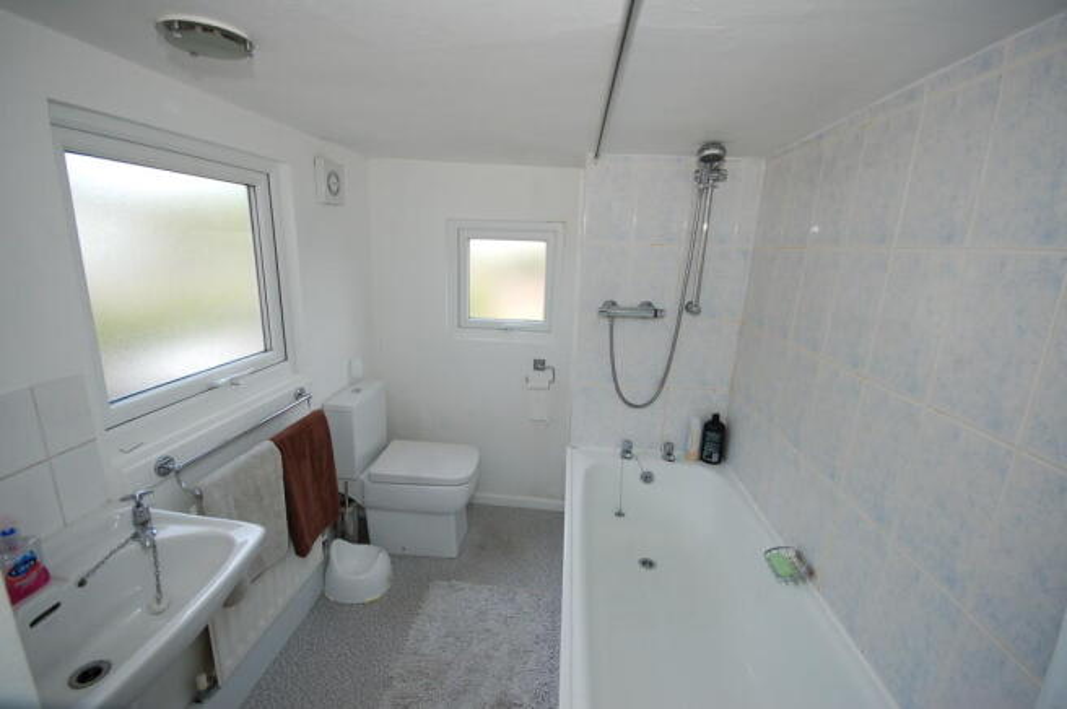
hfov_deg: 100.4
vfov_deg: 77.2
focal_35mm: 15
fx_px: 444
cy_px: 354
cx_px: 534
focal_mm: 10
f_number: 5.6
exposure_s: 1/125
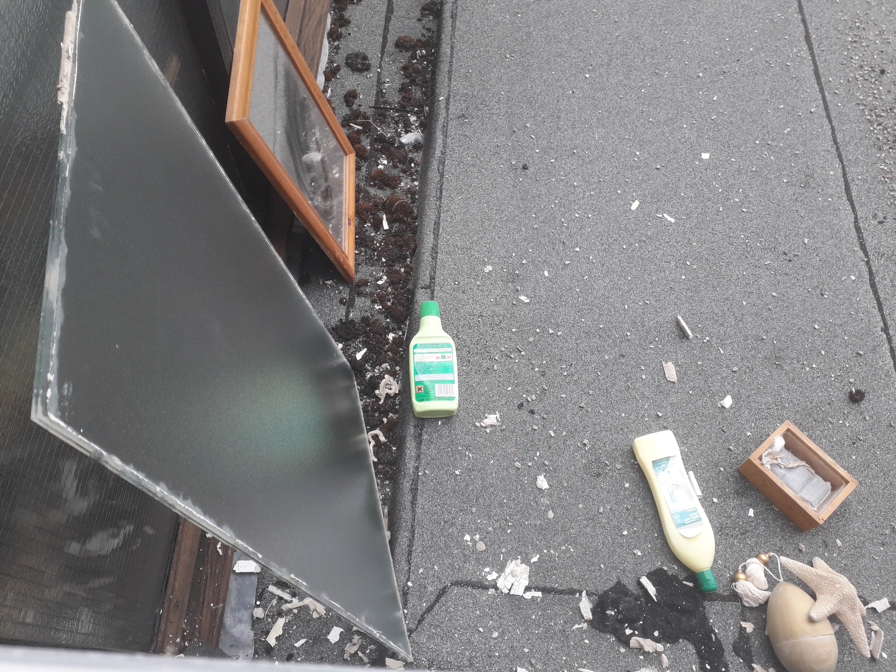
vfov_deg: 51.4
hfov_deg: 65.3
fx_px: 699
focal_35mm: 27
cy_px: 336
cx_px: 448
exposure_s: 1/228
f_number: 1.9
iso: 40
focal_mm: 3.6
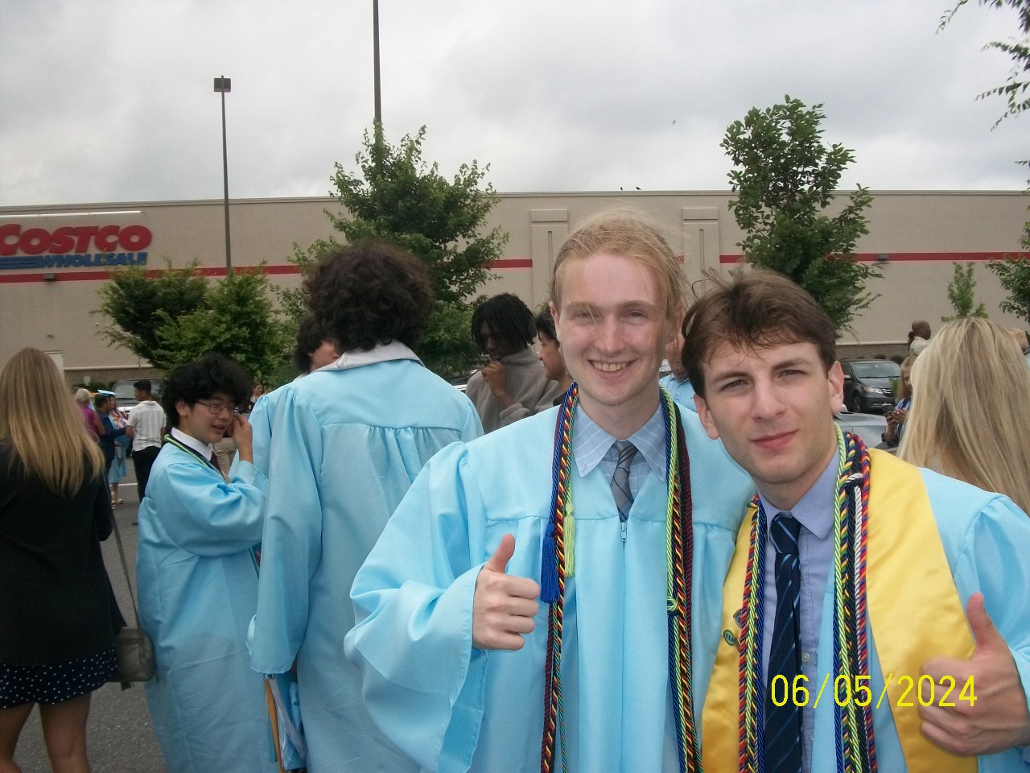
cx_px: 515
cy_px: 386
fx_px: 952
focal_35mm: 32
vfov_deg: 44.2
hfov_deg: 56.8
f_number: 5.5
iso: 80
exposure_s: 1/320
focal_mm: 5.7
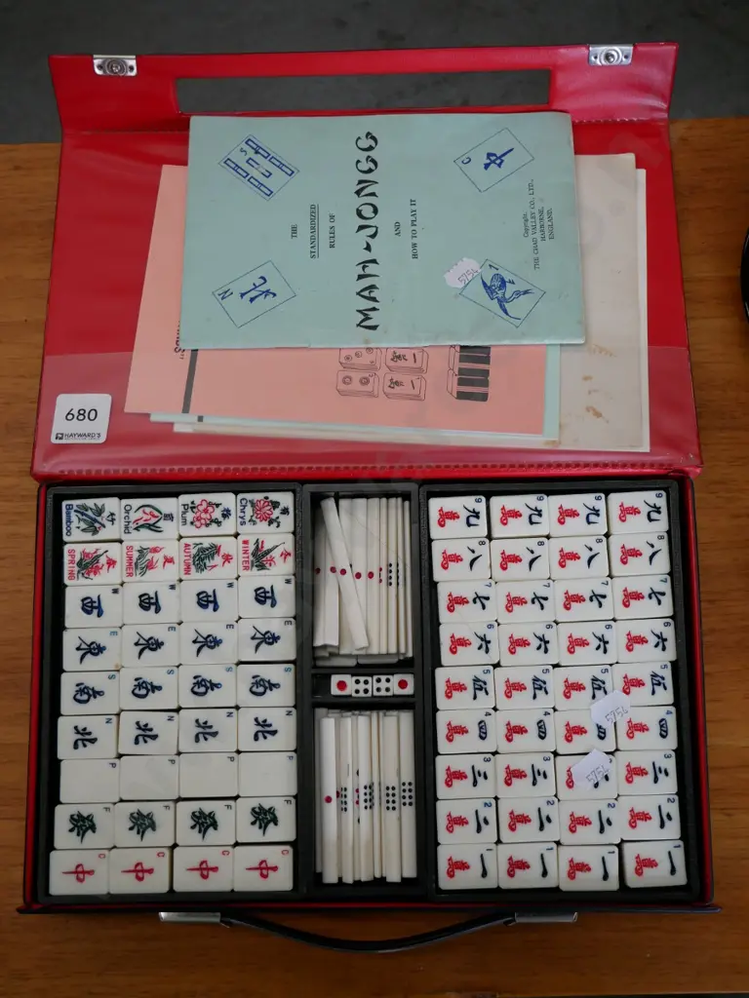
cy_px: 499
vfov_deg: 42.9
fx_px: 1269
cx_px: 374
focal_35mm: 44
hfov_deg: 32.9
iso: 640
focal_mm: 22
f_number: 4.2
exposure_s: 1/60
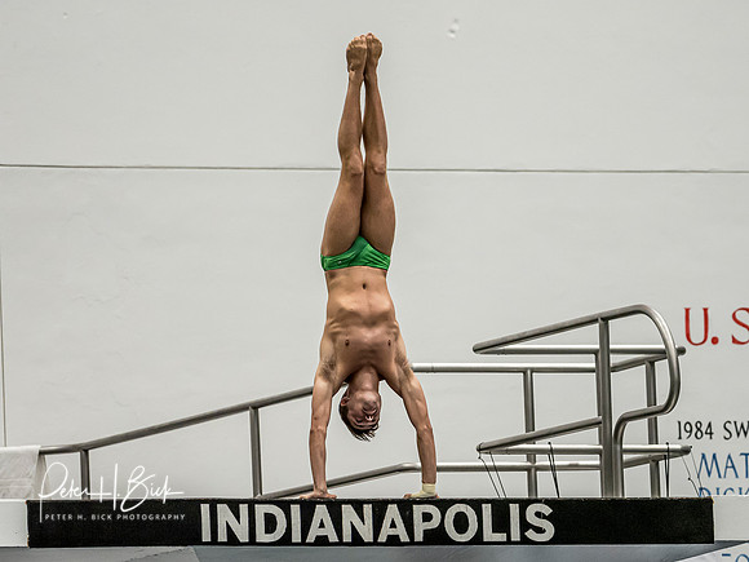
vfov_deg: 3.1
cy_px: 328
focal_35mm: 483
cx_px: 348
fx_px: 10456
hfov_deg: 4.1
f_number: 2.8
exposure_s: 1/1250
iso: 2000
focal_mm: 200
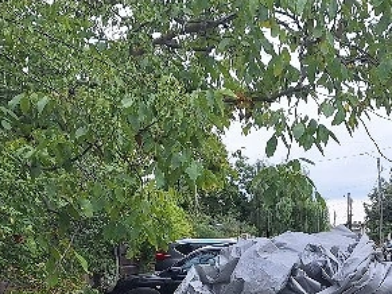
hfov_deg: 24.6
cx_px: 273
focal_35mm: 79
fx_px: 894
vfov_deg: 17.4
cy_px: 392
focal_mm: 5.54
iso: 40
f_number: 1.8
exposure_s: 1/323
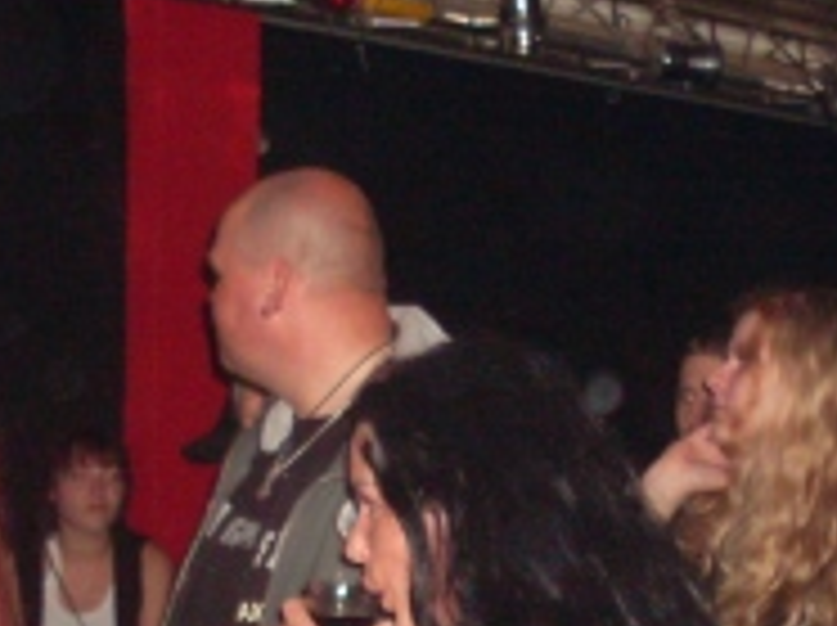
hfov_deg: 15.5
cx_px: 576
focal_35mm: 127
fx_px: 3067
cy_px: 682
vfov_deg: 11.5
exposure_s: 1/45
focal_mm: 6.3
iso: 240
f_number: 2.8
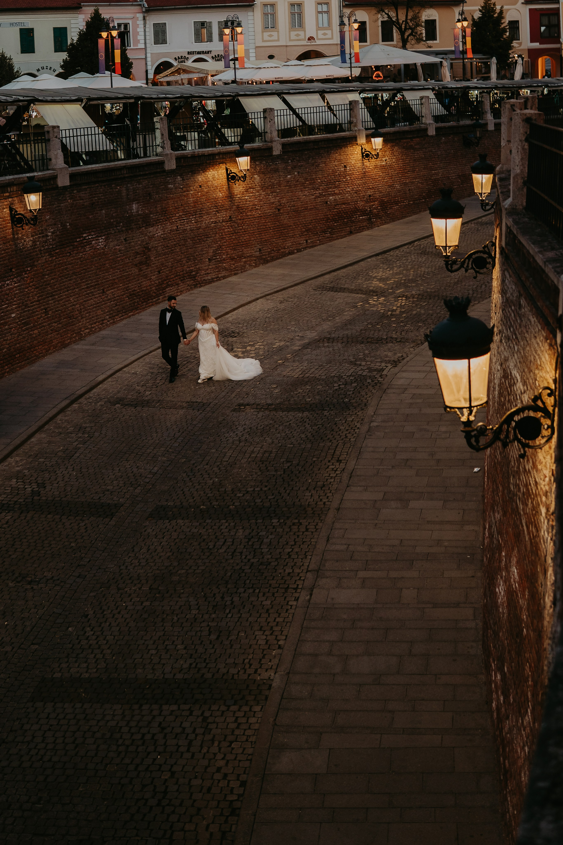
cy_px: 422
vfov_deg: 54.4
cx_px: 282
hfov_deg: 37.9
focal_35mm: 35
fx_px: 821
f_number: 2.2
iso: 320
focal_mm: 35
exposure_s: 1/200
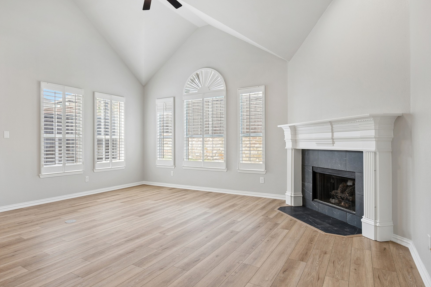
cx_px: 193
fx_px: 251
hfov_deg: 81.0
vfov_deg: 59.4
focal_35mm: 21
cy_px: 138
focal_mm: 19
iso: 250
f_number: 8
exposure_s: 1/3.33
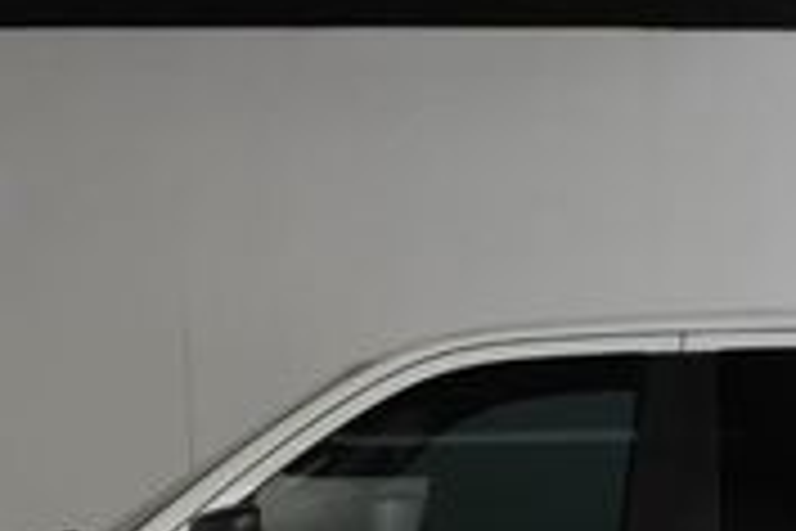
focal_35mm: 119
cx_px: 747
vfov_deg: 11.0
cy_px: 855
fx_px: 2631
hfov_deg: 16.9
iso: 100
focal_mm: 22
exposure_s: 1/160
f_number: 13
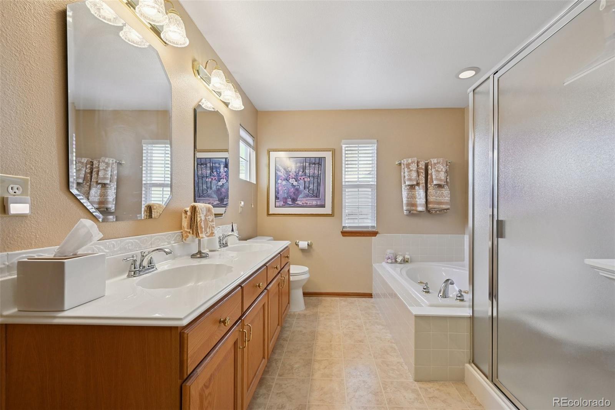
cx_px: 308
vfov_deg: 79.2
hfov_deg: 102.3
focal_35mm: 14
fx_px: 248
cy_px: 205
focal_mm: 14.5
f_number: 10
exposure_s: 1/20
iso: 400
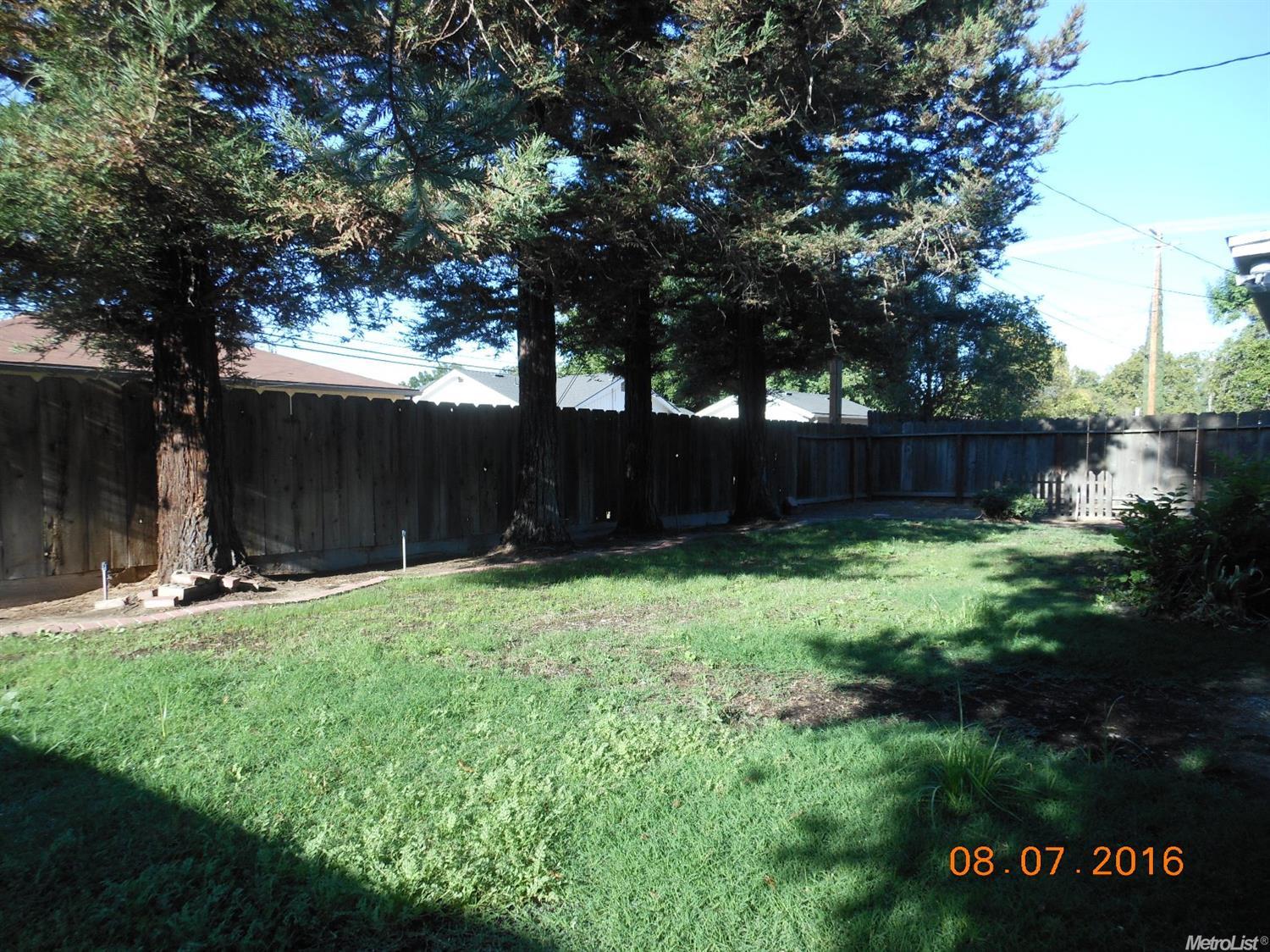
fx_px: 917
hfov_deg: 69.4
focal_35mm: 25
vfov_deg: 54.9
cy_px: 476
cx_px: 635
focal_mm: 4.5
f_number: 3.2
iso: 80
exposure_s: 1/250
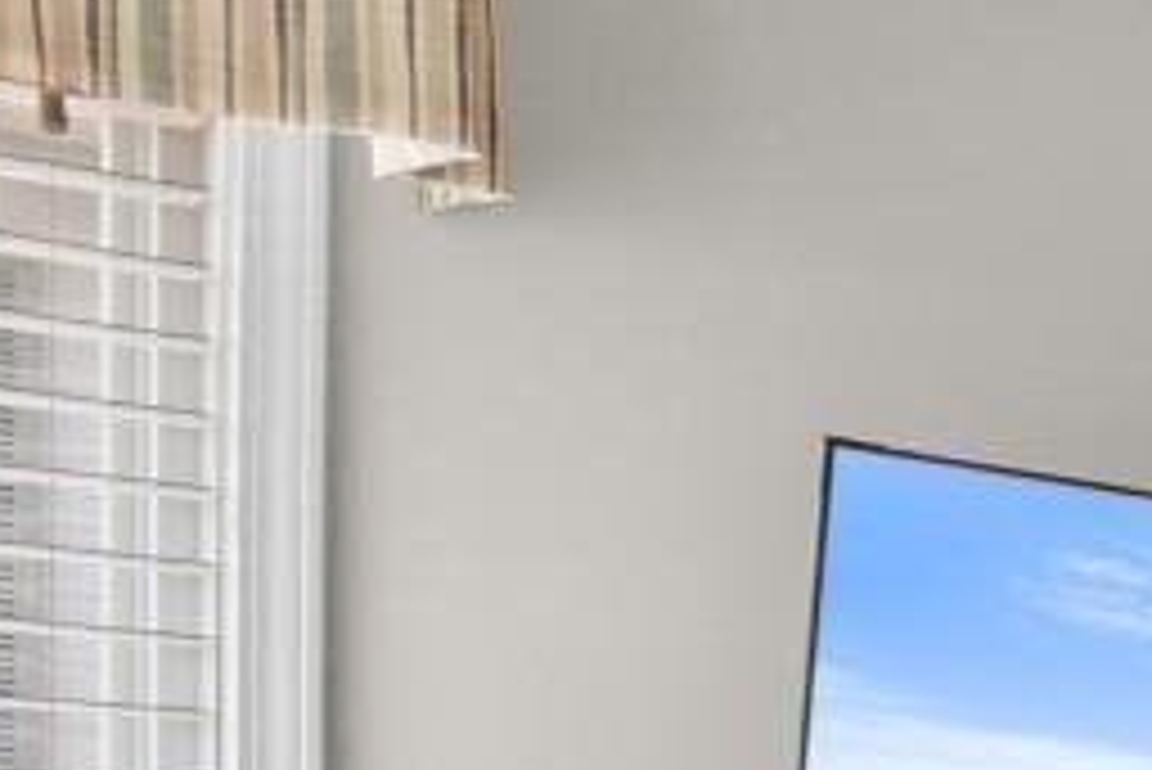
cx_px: 2506
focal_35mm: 95
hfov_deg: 15.5
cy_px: 1243
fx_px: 3042
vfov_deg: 13.4
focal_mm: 10
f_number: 4.5
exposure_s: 1/8
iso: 100
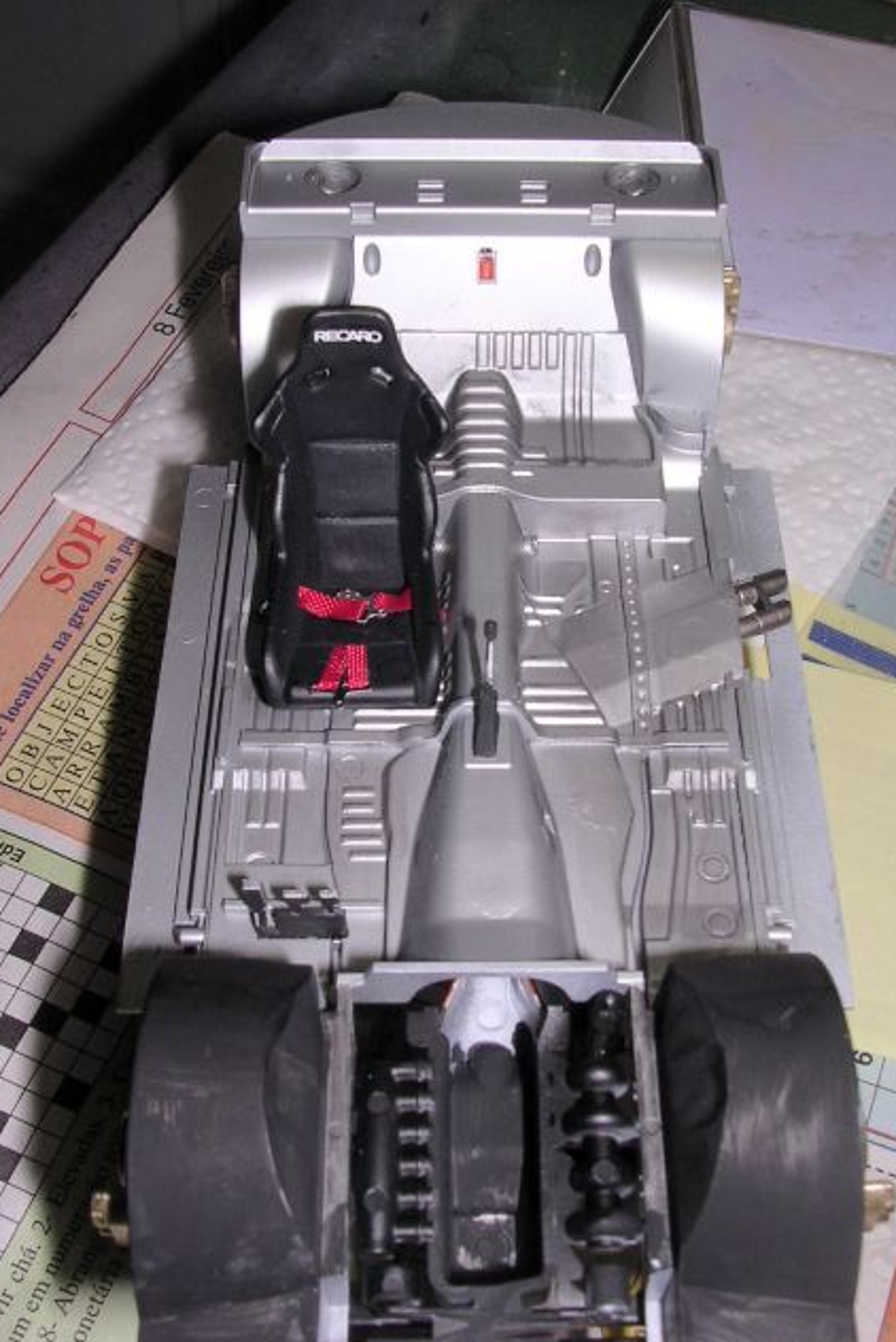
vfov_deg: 48.4
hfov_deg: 33.4
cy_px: 677
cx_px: 469
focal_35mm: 40
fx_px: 1492
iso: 100
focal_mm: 5.8
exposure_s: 1/60.1
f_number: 5.6
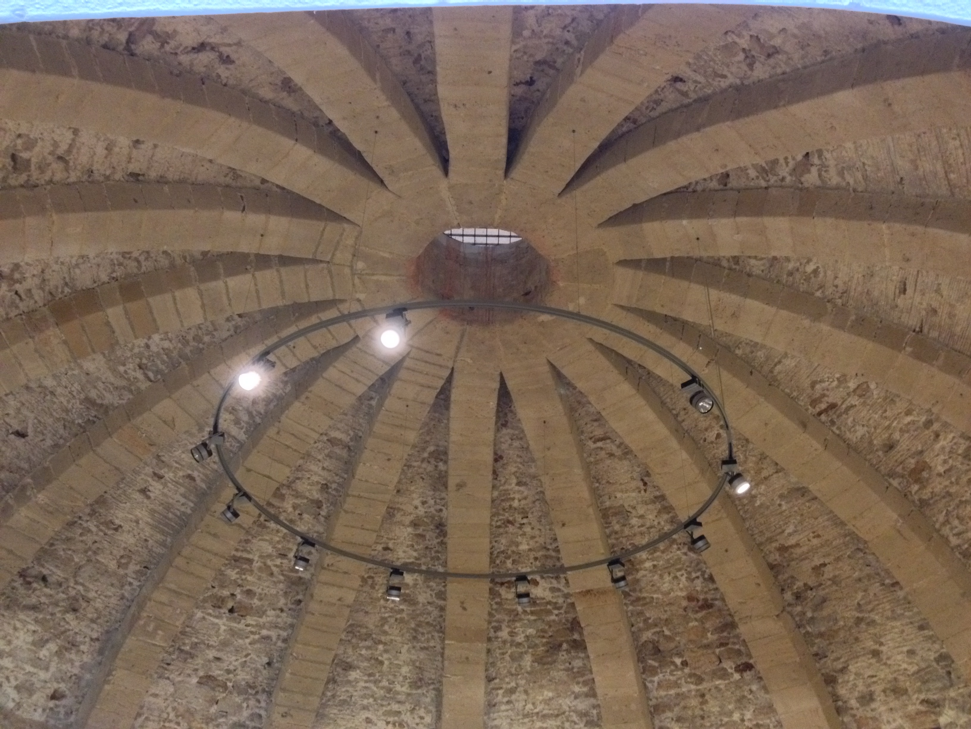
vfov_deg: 40.7
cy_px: 364
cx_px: 486
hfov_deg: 52.6
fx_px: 982
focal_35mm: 35
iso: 500
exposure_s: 1/15
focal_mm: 4.28
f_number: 2.4
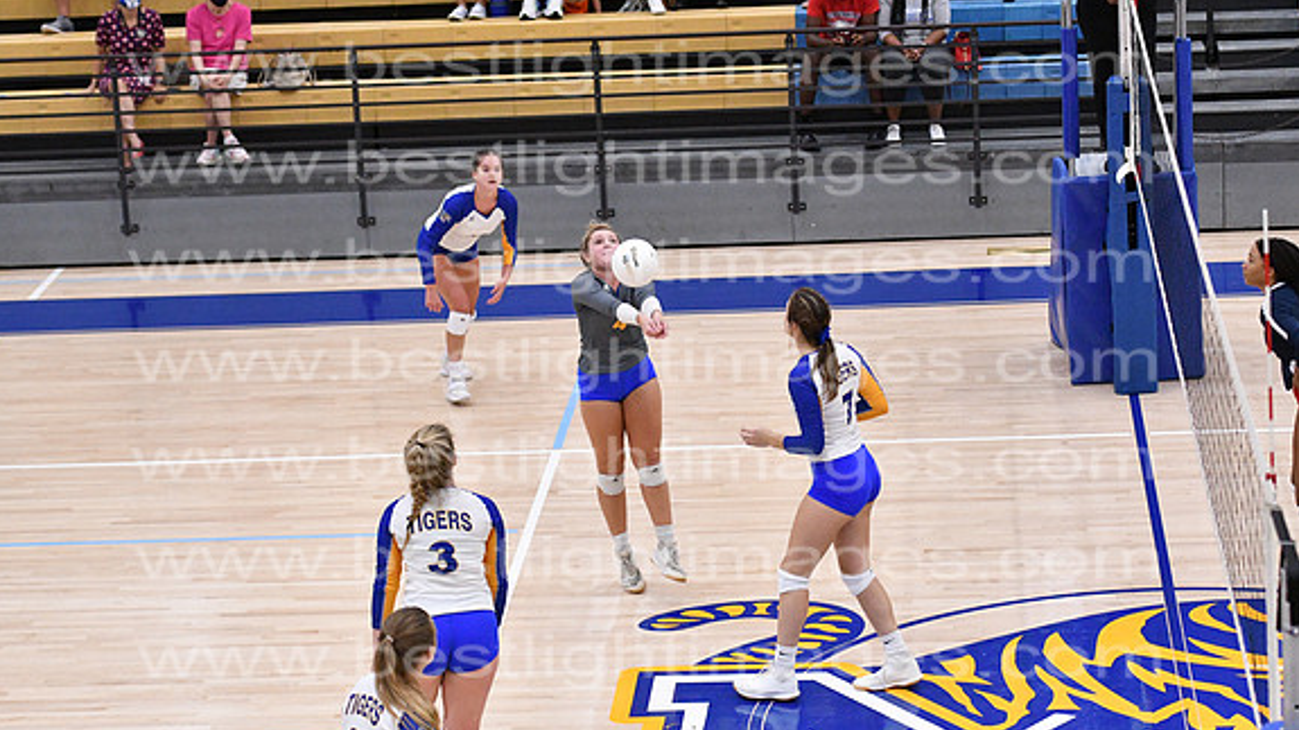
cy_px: 415
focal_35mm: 111
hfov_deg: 19.3
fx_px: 3822
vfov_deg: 10.9
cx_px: 648
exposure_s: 1/1000
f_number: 3.2
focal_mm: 70
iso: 6400
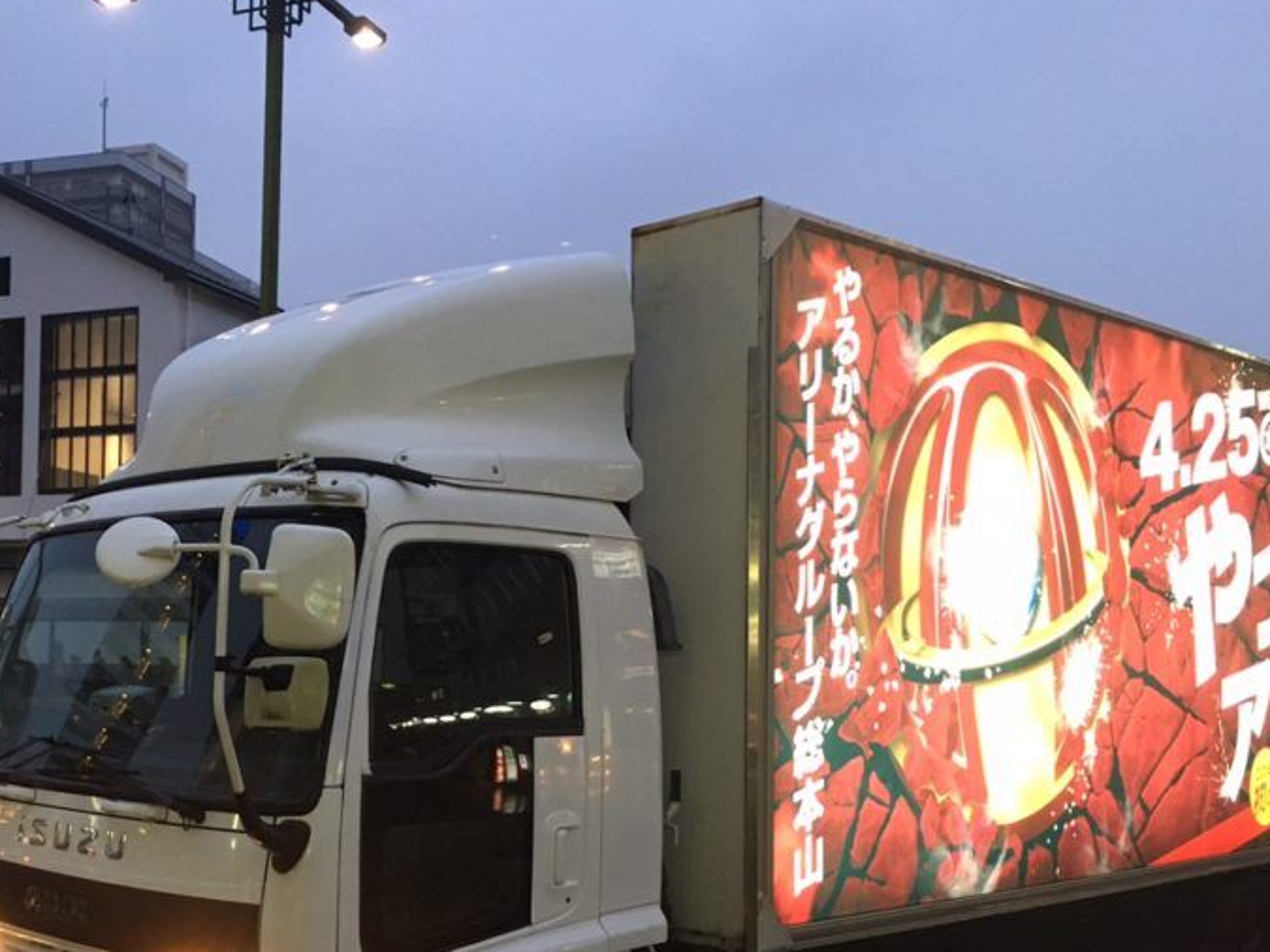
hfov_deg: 42.1
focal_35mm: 44
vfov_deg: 32.6
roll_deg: -1.5
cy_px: 636
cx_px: 380
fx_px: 1614
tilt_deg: +1.9
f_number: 2.2
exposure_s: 1/30
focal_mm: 4.15
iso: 125
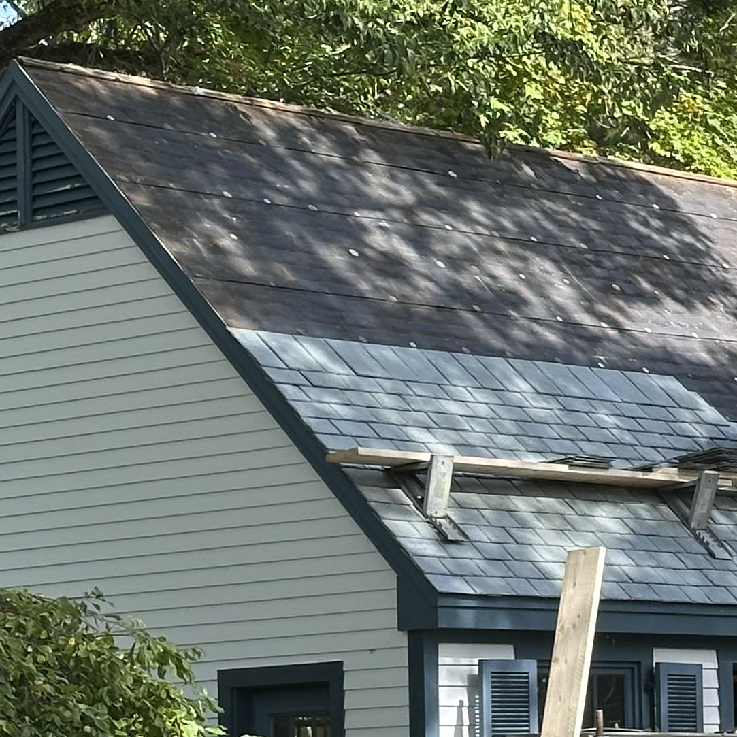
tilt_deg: +6.0
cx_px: 751
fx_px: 3806
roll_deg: +0.6
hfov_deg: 11.0
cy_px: 429
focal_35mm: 158
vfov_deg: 11.1
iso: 64
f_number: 1.78
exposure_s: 1/953
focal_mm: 6.86
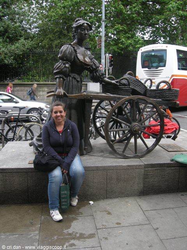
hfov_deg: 39.7
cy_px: 125
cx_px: 94
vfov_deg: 51.4
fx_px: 259
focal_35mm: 36
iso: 64
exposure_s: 1/105
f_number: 3.4
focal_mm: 7.5
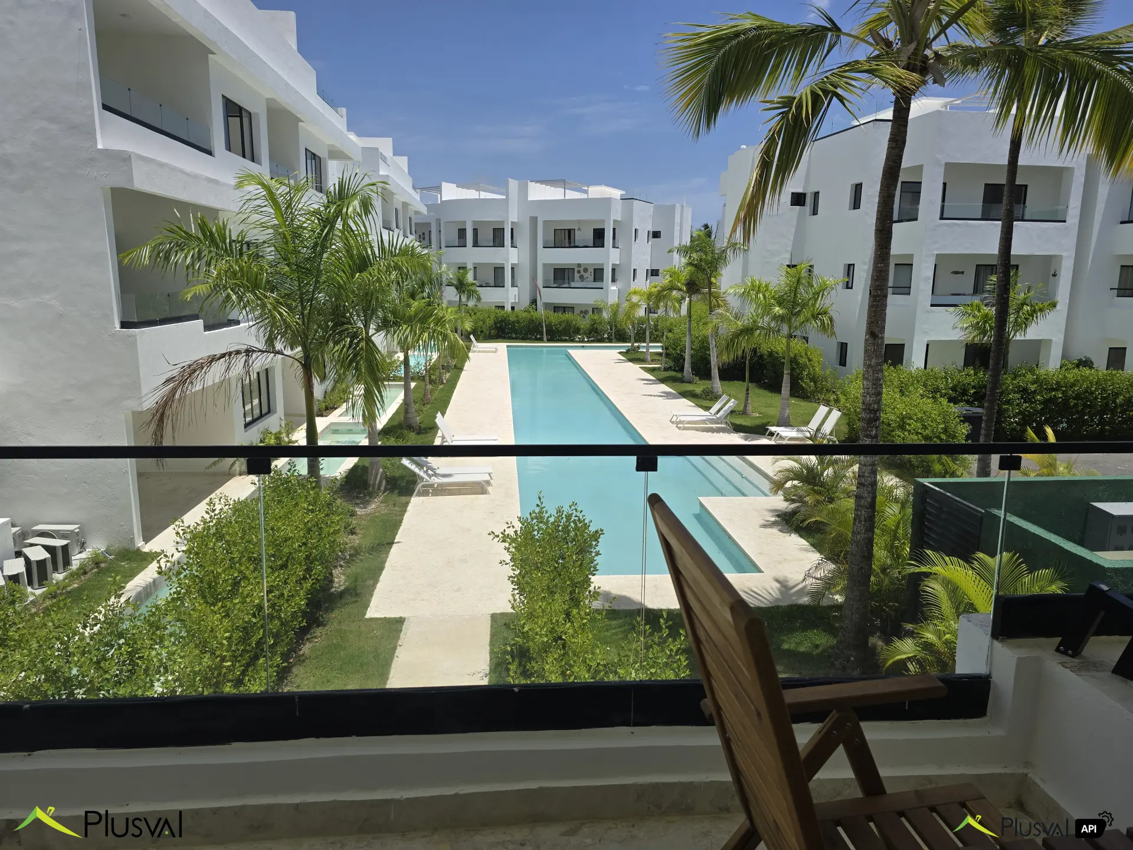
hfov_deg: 73.9
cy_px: 425
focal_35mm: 23
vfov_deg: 58.9
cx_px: 566
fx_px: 753
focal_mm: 6.3
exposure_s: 1/1380
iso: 12
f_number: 1.7
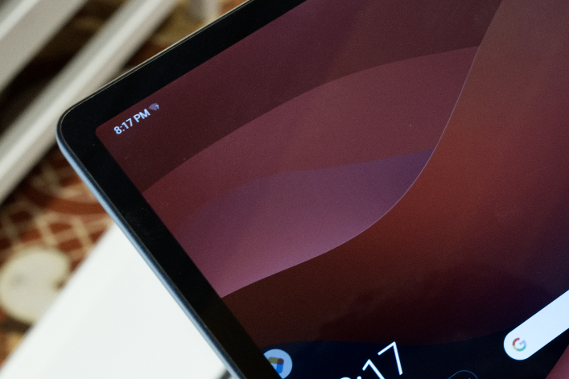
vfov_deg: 13.7
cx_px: 610
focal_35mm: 99
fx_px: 1564
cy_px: 346
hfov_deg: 19.8
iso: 4000
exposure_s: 1/50
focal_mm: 35
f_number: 8
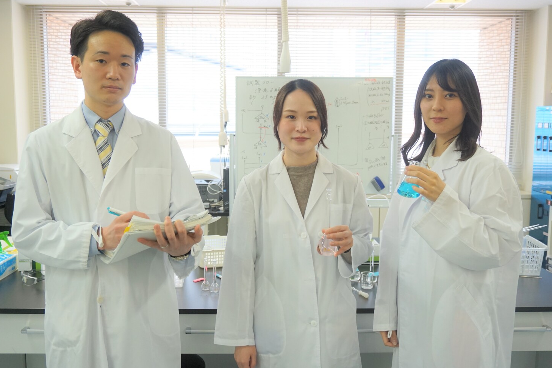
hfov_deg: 53.8
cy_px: 182
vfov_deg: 37.3
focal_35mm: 36
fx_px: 544
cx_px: 276
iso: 1000
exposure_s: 1/160
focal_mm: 23
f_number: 4
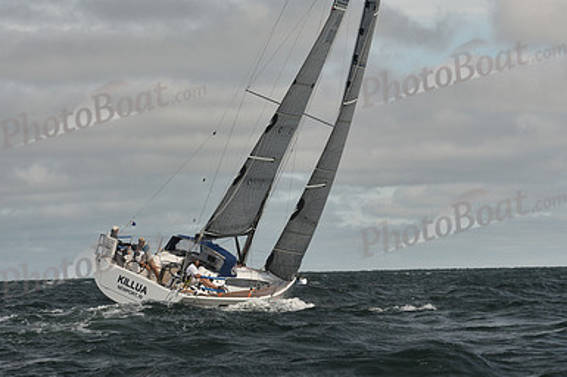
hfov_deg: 11.8
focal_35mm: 175
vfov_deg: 7.8
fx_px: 2754
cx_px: 284
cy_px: 15
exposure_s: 1/1000
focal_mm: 116
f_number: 7.1
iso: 320
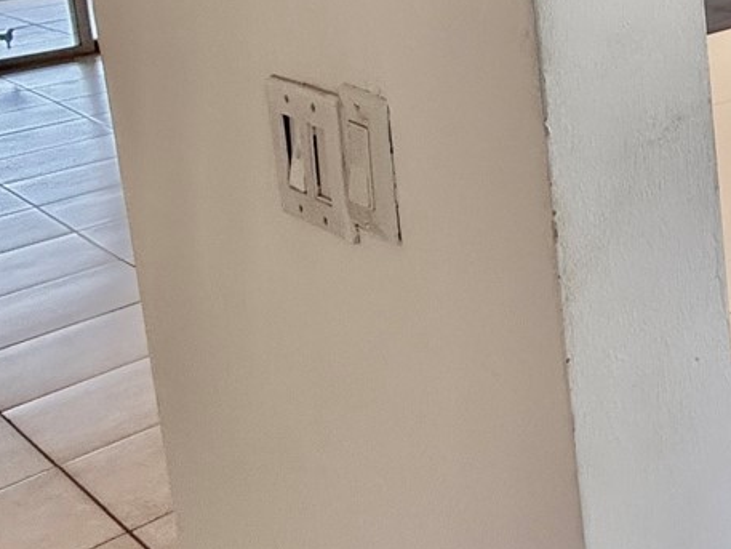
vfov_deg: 26.4
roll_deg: +1.2
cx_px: 1220
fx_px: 1035
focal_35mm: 49
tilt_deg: -6.3
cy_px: -110
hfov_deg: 24.4
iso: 125
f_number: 2.2
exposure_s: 1/120
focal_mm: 2.22
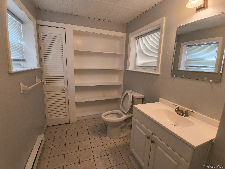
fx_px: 104
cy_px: 84
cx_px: 112
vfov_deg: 78.1
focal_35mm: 16
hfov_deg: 94.5
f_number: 2.2
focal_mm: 1.46
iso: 50
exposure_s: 1/60
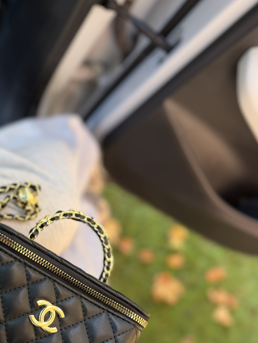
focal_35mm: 39
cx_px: 57
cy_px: 276
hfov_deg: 35.8
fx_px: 388
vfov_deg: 45.4
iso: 80
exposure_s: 1/121
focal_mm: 6.76
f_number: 1.78
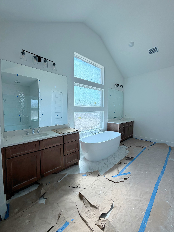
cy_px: 116
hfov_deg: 85.7
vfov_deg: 102.1
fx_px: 94
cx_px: 87
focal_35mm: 14
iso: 50
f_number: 2.2
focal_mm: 2.22
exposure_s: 1/368
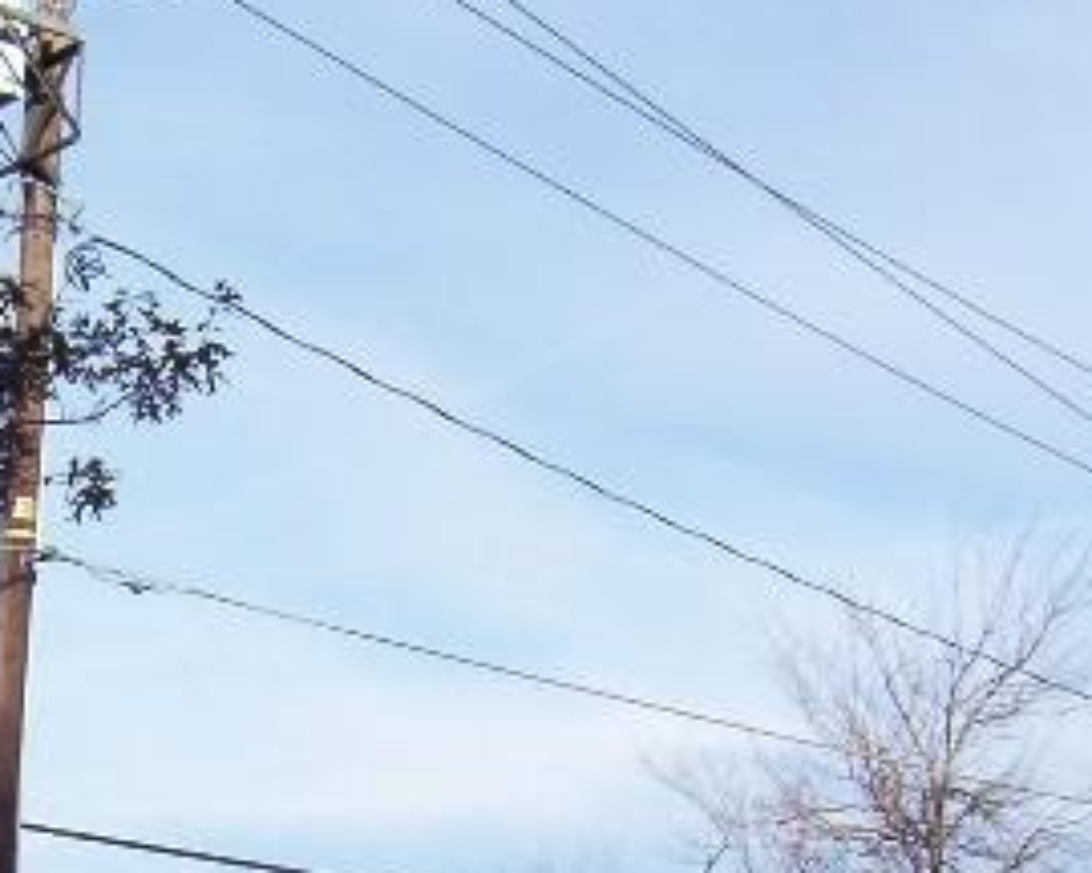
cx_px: 109
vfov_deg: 17.9
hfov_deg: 22.5
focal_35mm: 83
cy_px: 954
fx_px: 2682
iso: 100
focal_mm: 5.54
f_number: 5.24
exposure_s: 1/527
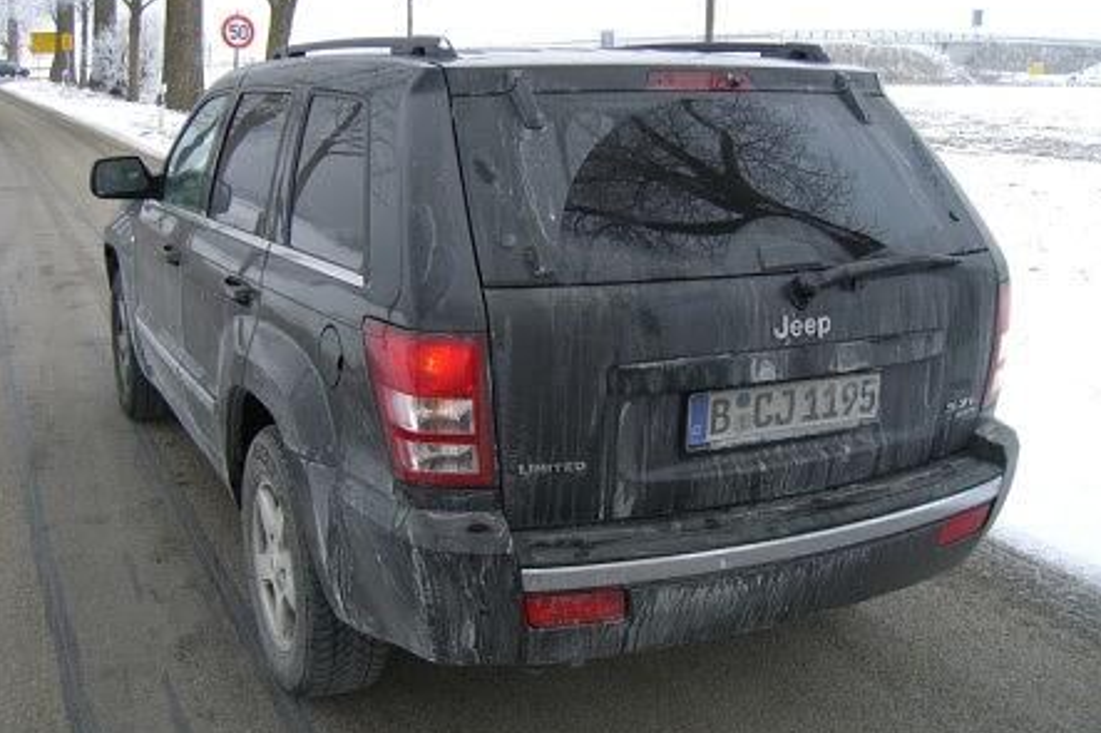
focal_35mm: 40
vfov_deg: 33.4
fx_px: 1223
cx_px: 552
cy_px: 345
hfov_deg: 48.5
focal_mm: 7.9
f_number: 2.8
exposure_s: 1/200
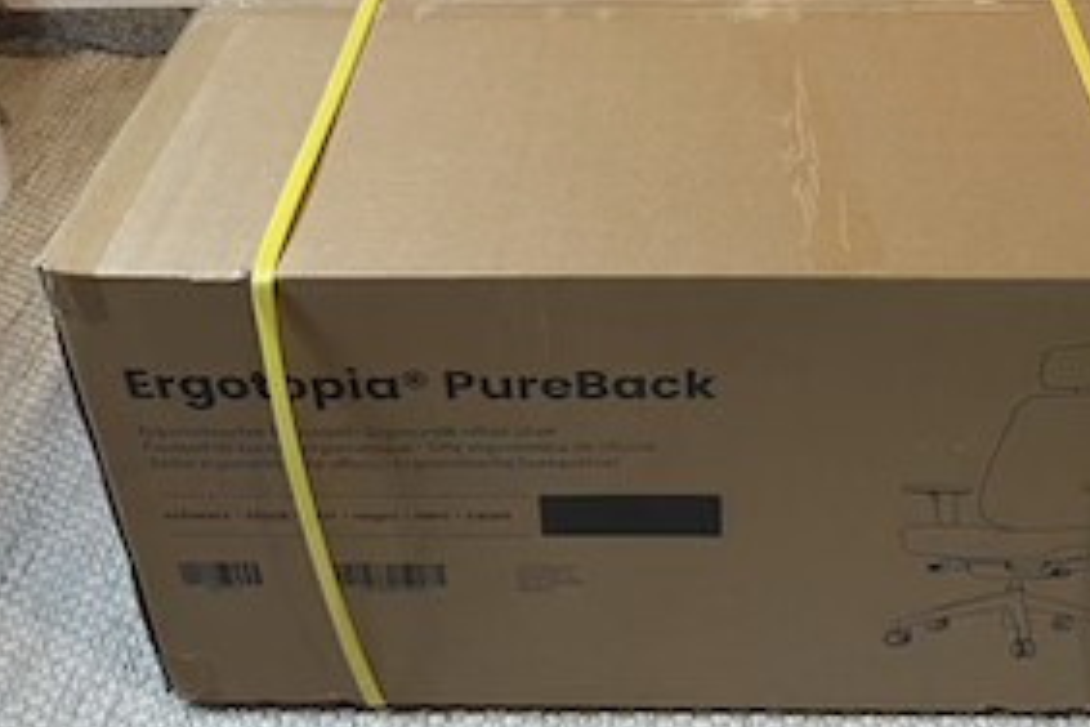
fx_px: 1453
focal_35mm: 48
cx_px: 673
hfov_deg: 40.9
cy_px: 130
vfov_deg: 27.4
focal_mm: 5.1
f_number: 1.6
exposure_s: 1/50
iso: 160
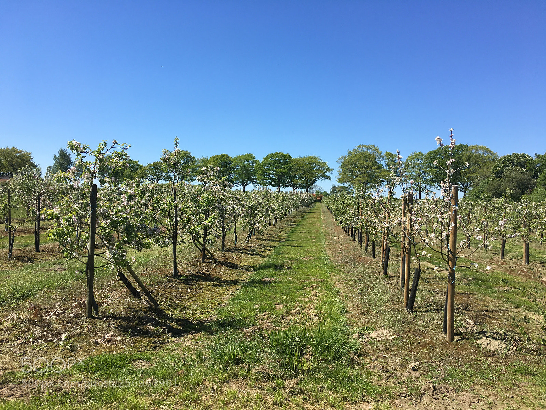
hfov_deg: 61.7
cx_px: 273
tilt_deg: +0.4
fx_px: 457
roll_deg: -2.5
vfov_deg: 48.2
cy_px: 205
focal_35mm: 29
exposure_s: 1/1304
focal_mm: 4.15
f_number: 2.2
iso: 25
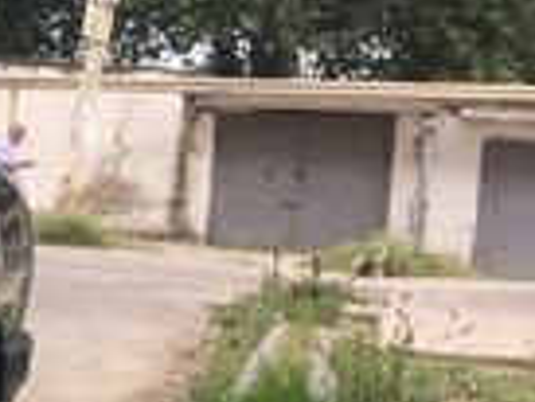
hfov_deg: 11.6
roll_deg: -1.1
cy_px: 338
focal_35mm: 140
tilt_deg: -5.3
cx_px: -734
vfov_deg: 10.6
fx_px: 2166
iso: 32
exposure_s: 1/394
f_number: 2.2
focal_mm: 4.15
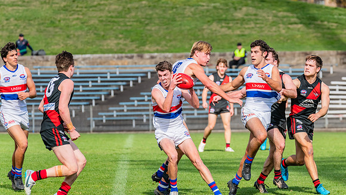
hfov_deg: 6.3
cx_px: 192
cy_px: 66
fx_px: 3122
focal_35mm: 340
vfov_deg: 3.6
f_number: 8
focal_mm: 290
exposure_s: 1/1600
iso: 800
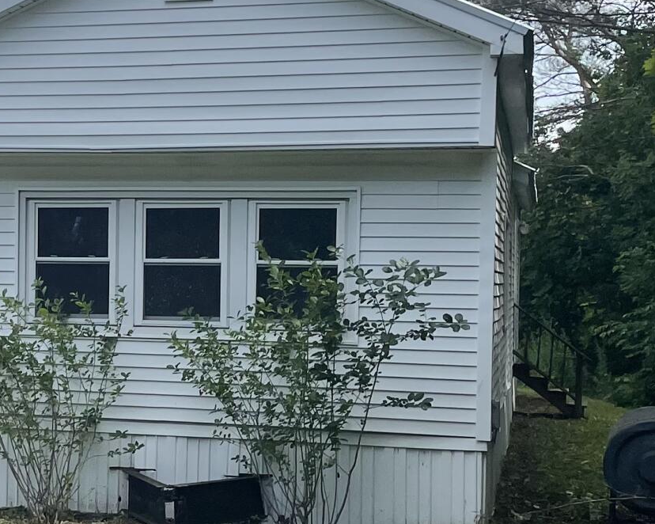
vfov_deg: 16.7
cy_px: 328
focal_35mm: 92
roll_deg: -0.4
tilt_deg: -0.9
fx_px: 1783
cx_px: -86
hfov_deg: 19.8
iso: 32
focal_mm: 4.2
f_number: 1.6
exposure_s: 1/3040
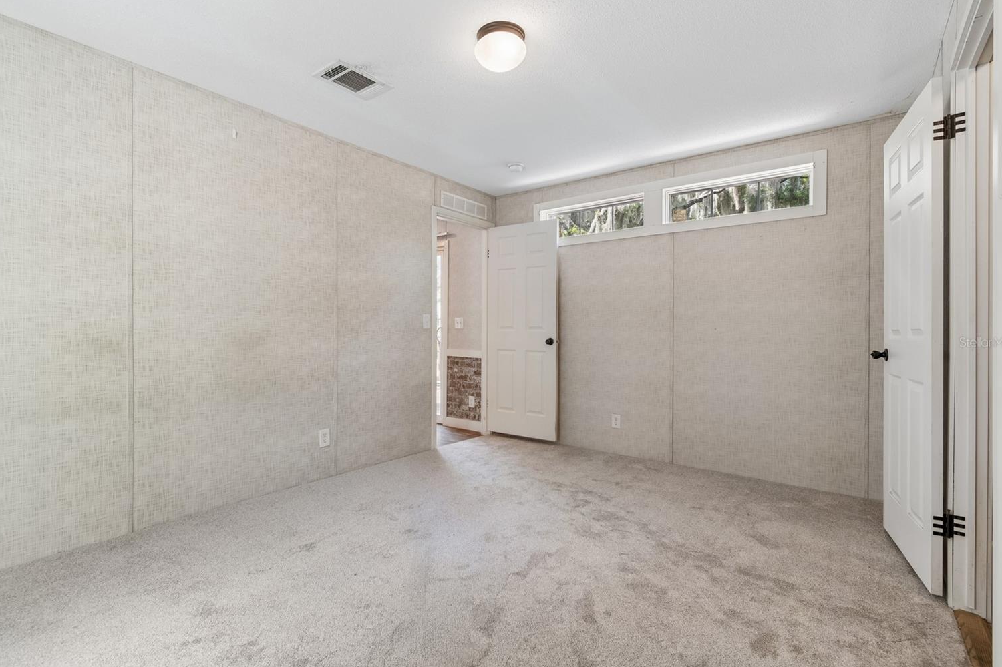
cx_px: 484
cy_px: 342
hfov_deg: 96.7
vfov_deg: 73.7
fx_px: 445
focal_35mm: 16
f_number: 7.1
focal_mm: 10
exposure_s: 1/4
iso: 100
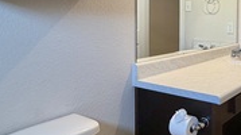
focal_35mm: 41
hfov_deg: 46.8
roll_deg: -0.3
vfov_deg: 28.2
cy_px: 26
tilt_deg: -2.0
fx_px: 262
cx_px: 194
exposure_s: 1/60
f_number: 2.2
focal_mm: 2.22
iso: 200
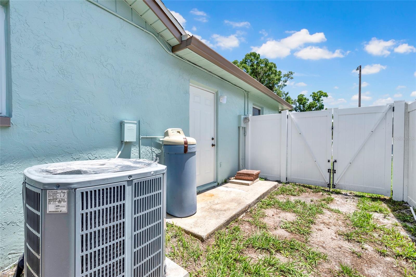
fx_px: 162
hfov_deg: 104.2
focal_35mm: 14
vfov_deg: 81.2
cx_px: 208
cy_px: 138
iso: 250
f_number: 7.1
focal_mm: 14
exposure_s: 1/1000
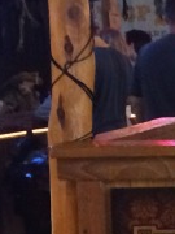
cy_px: 144
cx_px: 484
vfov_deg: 11.5
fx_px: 1159
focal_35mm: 172
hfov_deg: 7.7
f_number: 2.2
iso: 320
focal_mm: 4.15
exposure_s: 1/20
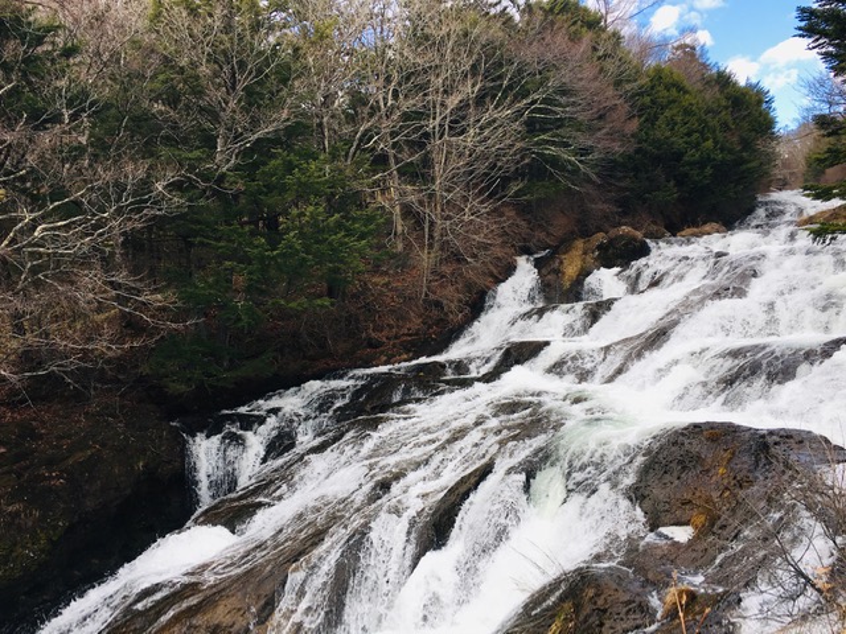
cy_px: 317
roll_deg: +4.3
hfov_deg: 61.7
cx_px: 423
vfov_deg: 48.2
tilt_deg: +0.4
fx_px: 709
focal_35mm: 29
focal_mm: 4.15
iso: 25
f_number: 2.2
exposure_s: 1/478
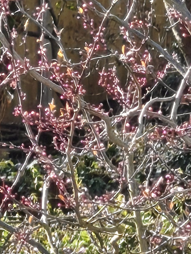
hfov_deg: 2.0
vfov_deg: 2.6
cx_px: 69
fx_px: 5556
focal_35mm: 755
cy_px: 87
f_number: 2.55
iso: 71
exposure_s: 1/353
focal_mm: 13.3
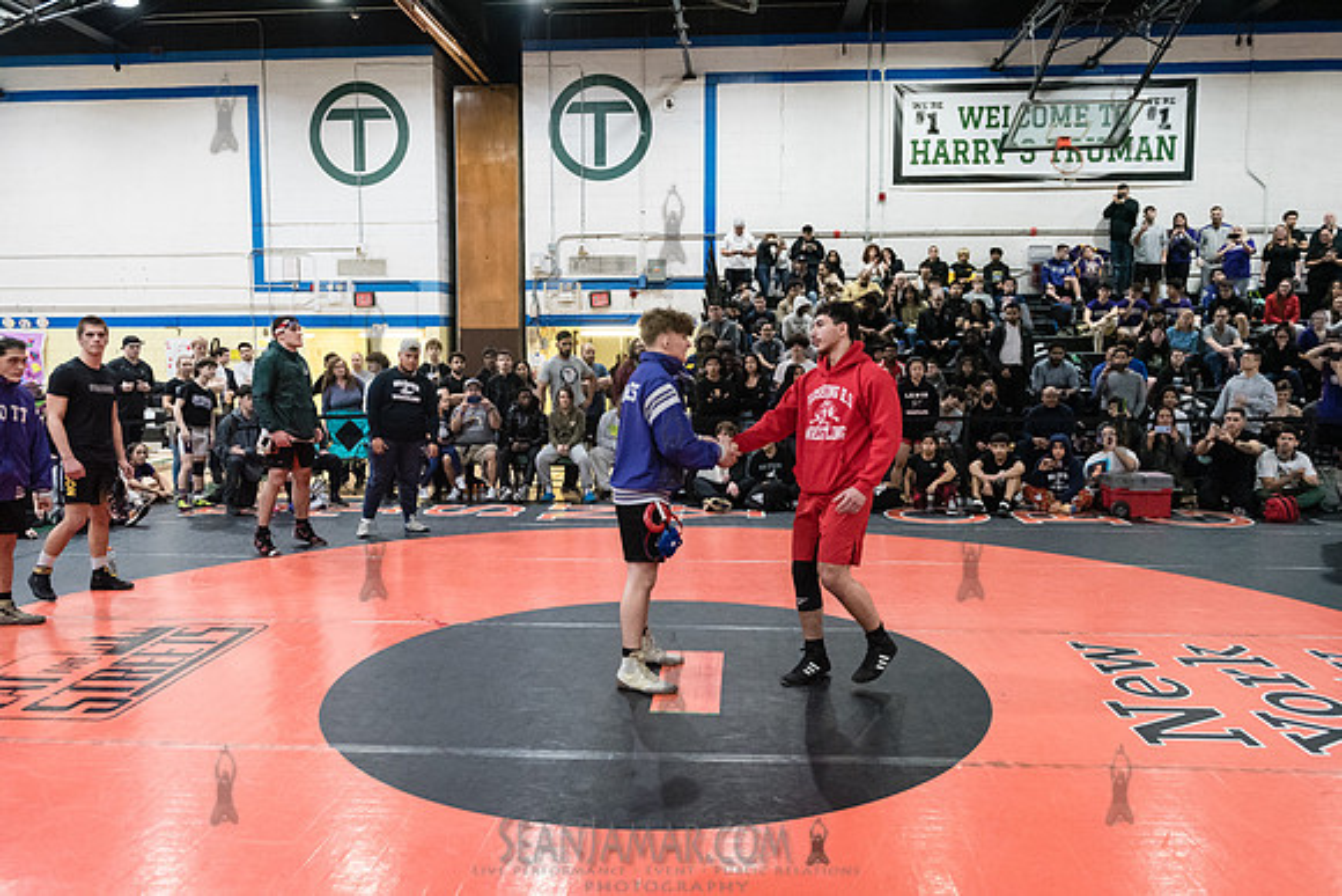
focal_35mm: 27
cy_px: 448
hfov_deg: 67.4
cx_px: 671
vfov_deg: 48.0
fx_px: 1007
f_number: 3.2
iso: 8000
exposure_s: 1/320
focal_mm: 27
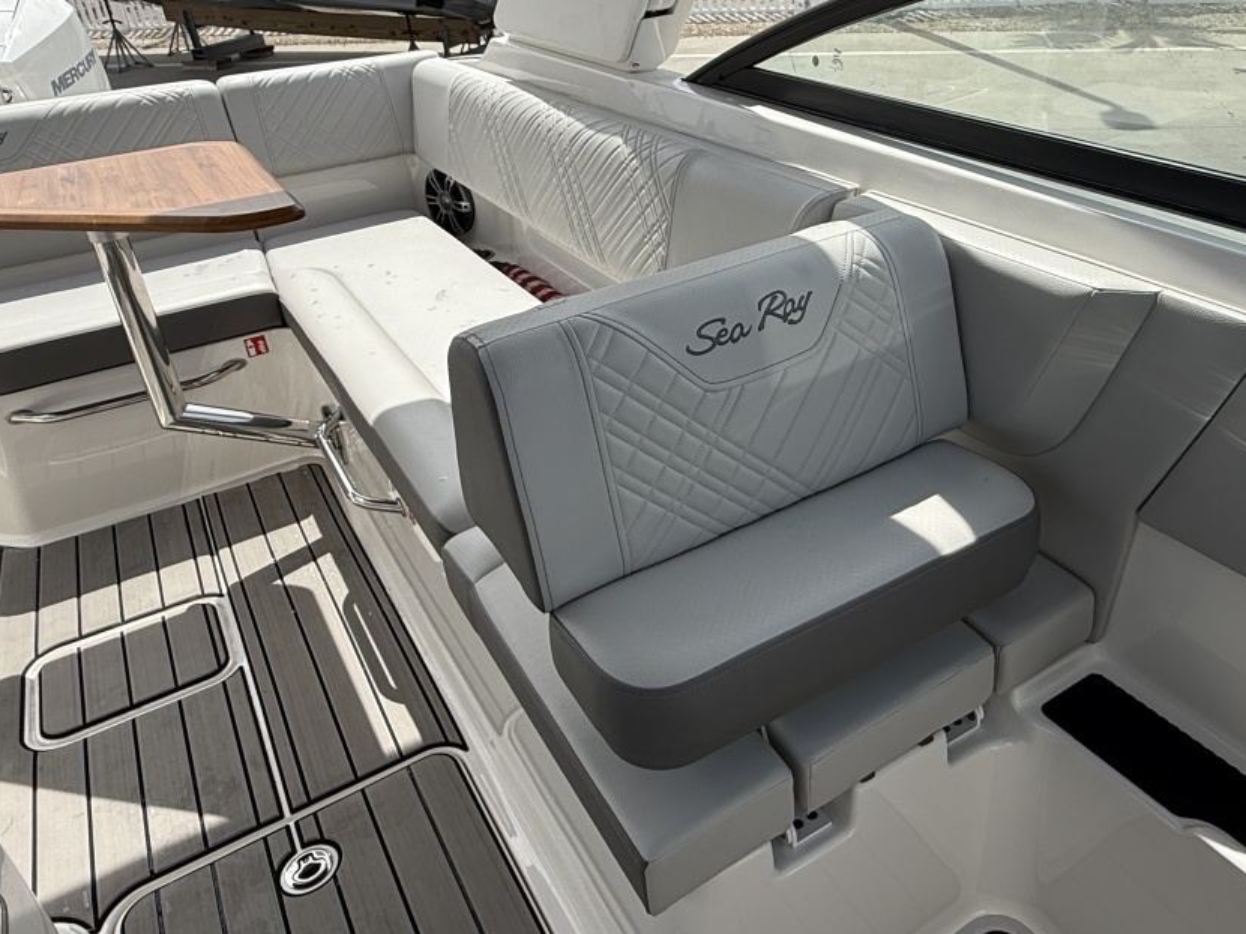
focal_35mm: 27
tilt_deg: -25.9
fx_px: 972
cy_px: 348
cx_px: 736
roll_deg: +2.8
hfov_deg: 64.8
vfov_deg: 50.8
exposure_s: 1/2024
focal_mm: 2.22
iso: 50
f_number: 2.2
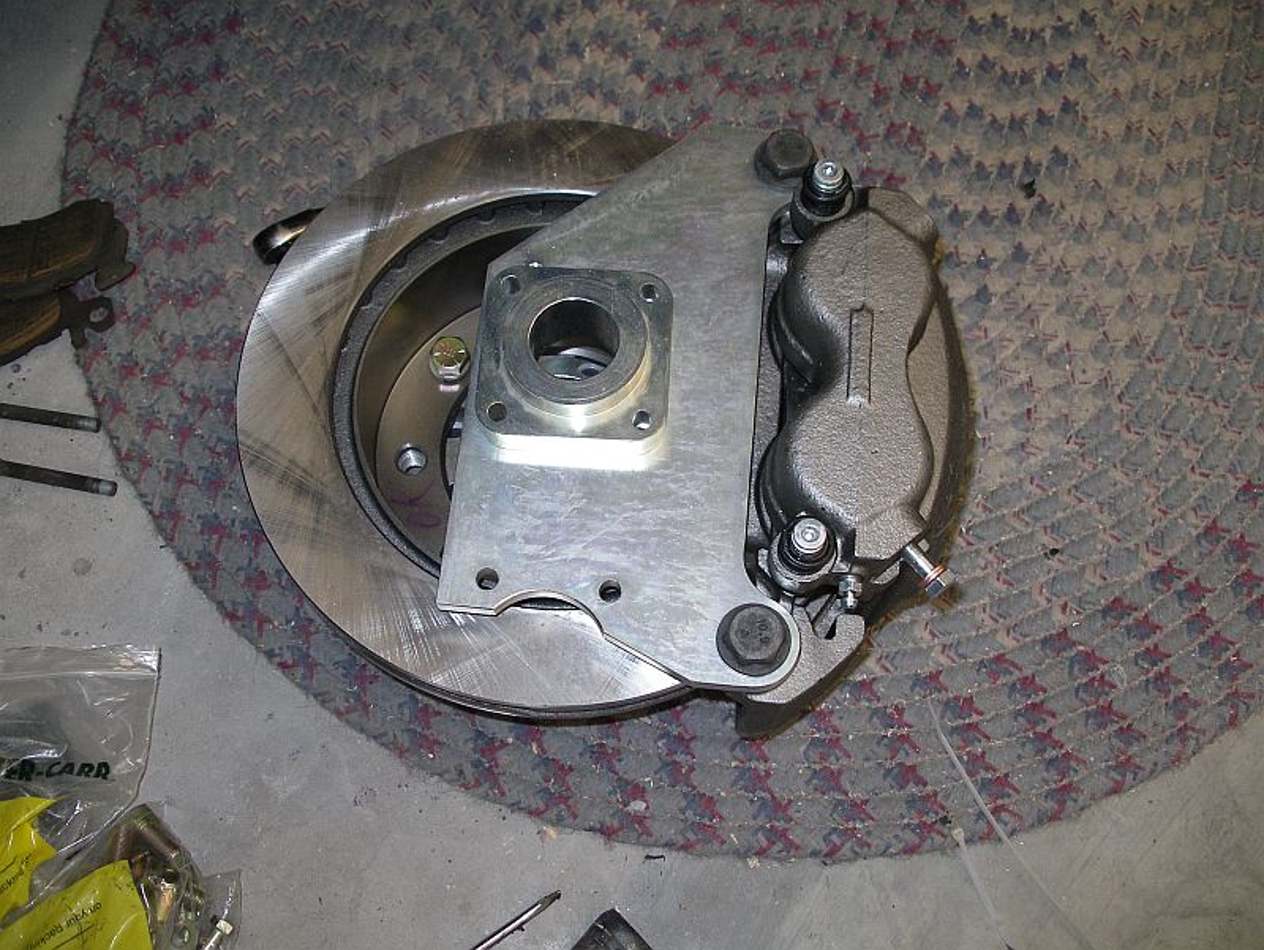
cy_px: 475
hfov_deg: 50.1
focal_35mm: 37
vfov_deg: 38.7
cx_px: 632
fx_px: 1352
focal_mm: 7.8
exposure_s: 1/40
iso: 200
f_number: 2.8
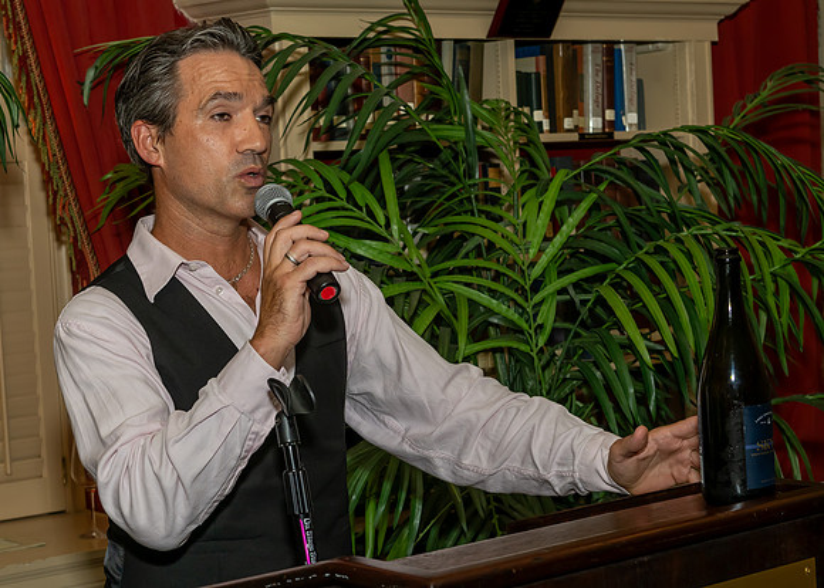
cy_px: 292
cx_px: 359
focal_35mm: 78
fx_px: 1823
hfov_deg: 25.5
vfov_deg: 18.3
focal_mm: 44
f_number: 6.3
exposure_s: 1/250
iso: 400
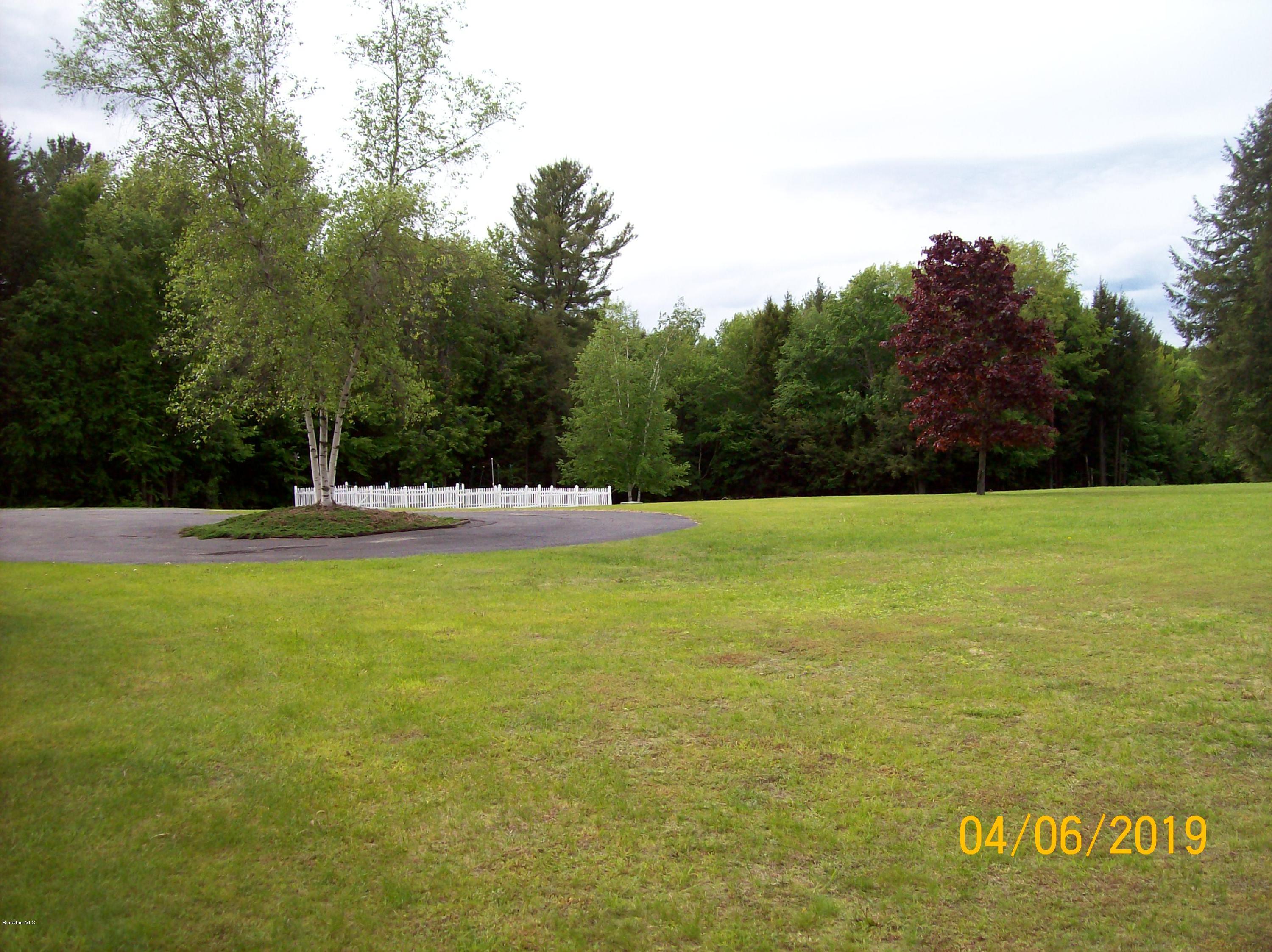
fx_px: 1322
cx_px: 636
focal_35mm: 36
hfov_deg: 51.4
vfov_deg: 39.6
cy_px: 476
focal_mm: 6
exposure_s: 1/726
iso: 80
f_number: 2.7
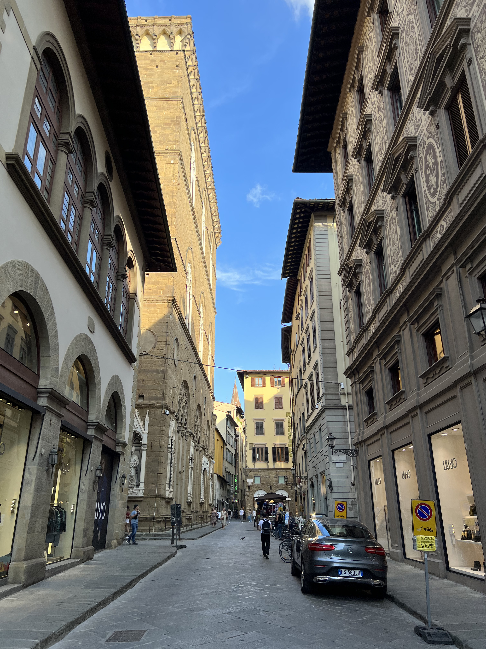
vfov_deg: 67.3
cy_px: 324
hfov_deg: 53.1
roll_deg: -0.9
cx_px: 243
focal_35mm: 26
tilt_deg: +20.6
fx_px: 487
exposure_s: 1/1038
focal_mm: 5.7
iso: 50
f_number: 1.5
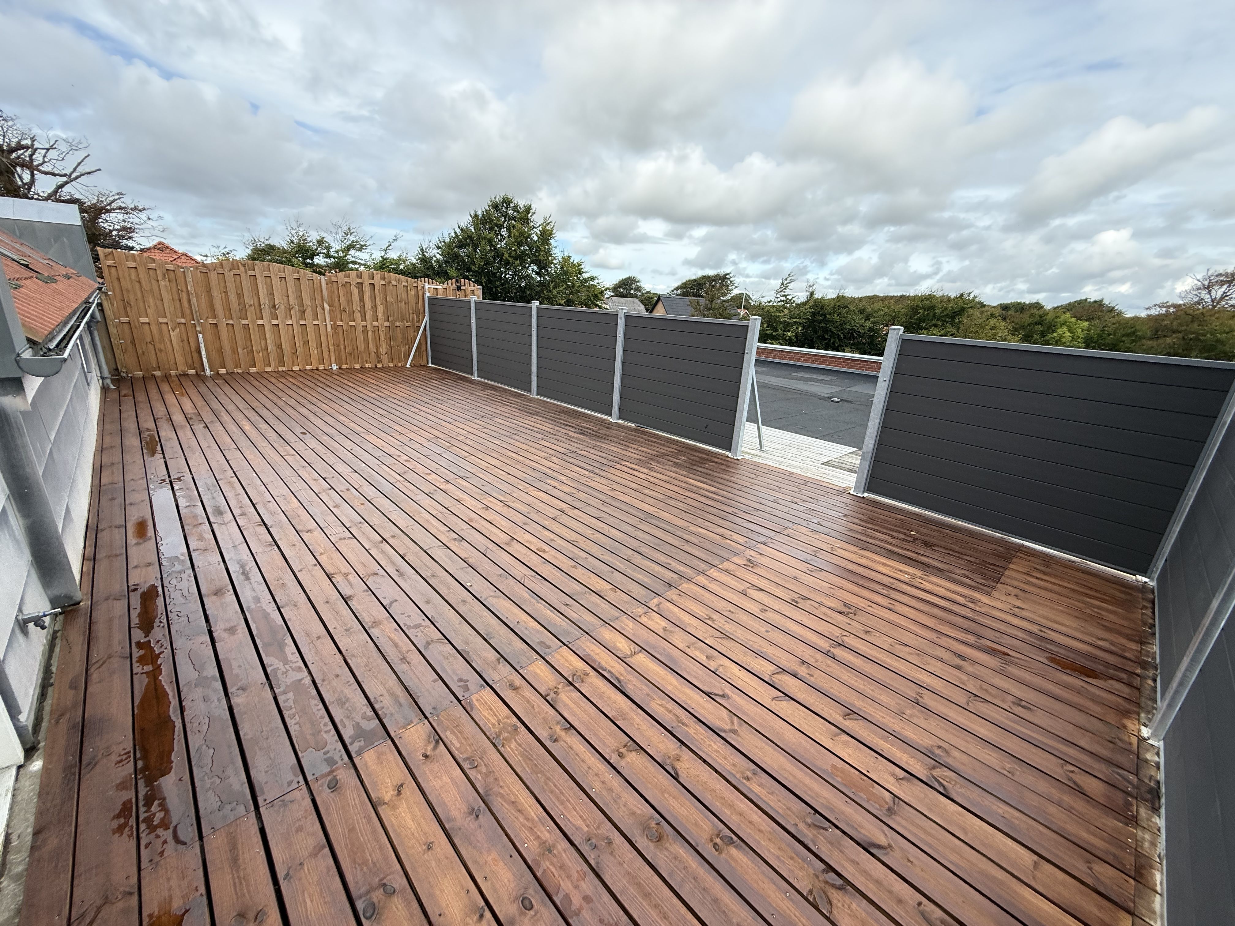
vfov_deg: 85.7
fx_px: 499
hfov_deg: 102.1
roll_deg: -2.7
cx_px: 618
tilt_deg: -16.6
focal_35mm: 14
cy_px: 463
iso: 64
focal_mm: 2.22
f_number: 2.2
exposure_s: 1/742
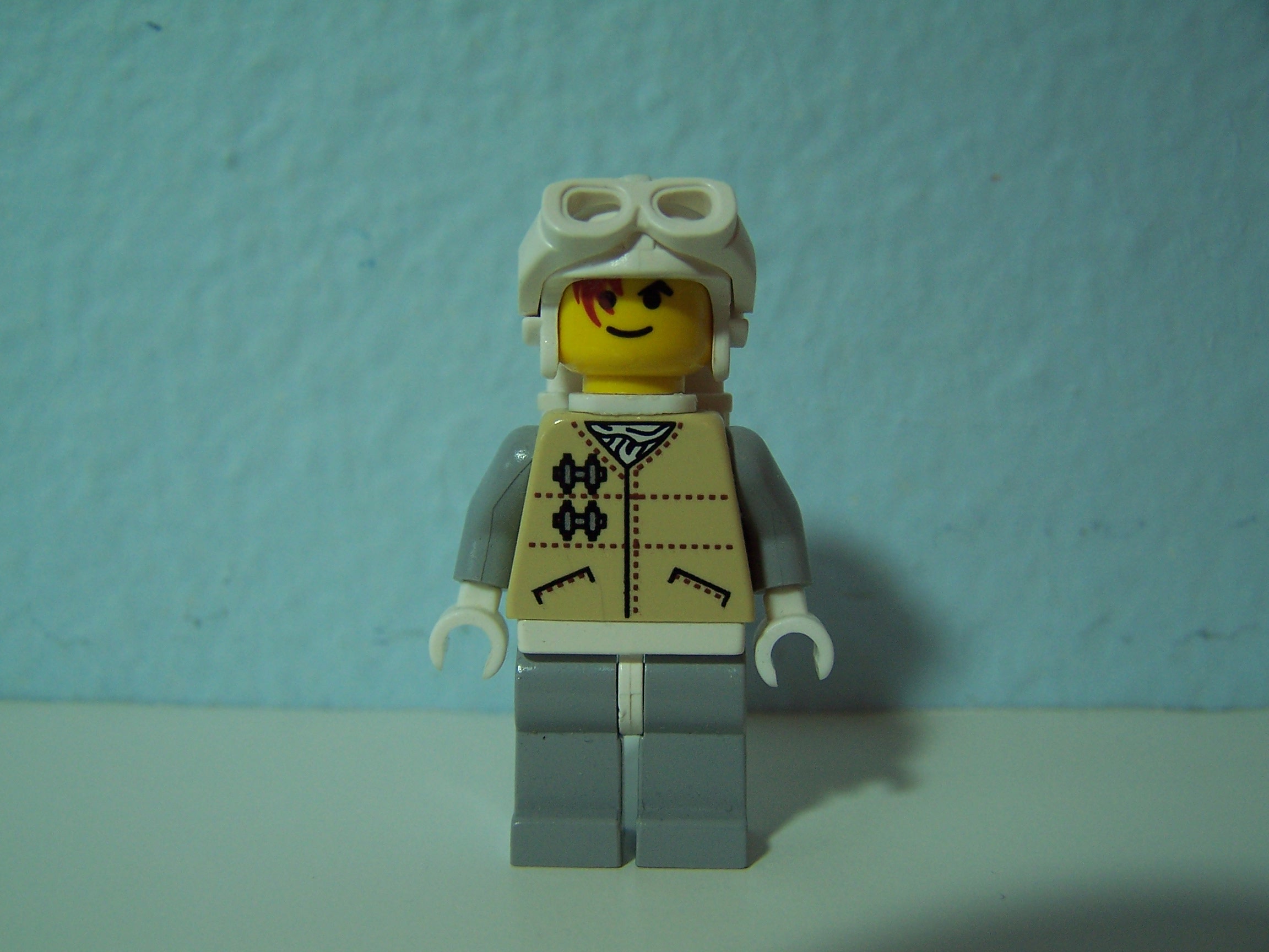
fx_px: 1393
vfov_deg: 37.7
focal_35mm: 38
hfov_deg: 49.0
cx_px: 634
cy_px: 476
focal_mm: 6.3
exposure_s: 1/30
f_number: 2.8
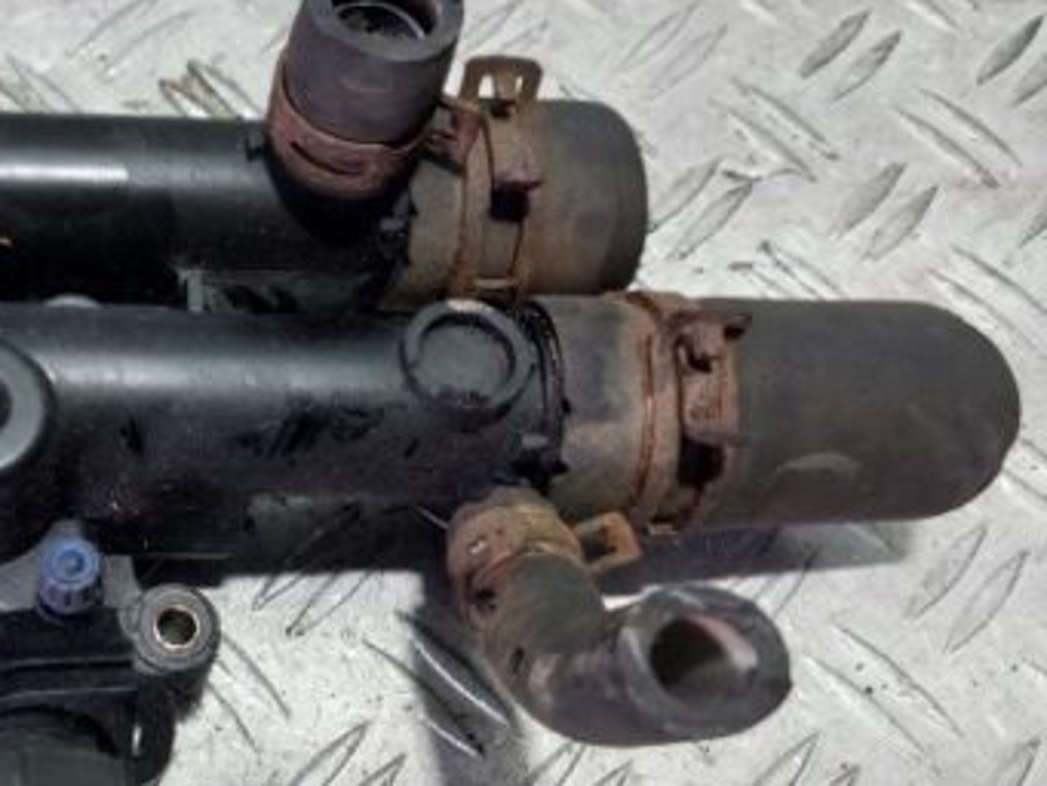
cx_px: 200
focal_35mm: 44
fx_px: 1331
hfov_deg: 41.0
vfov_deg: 32.7
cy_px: 510
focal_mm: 5.23
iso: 50
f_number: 1.8
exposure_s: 1/50
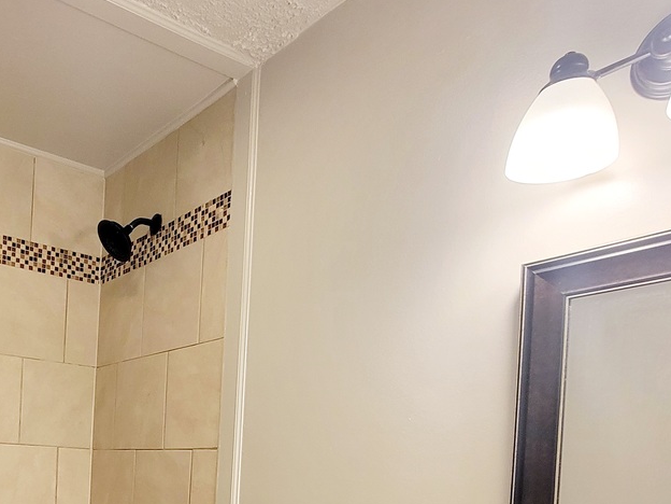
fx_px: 582
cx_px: 114
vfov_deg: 41.5
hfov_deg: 54.9
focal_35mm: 30
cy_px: 489
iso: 200
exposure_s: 1/60.2
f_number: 2.2
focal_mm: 2.2
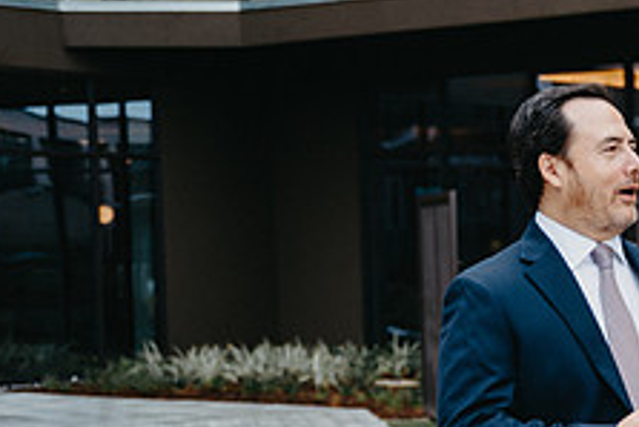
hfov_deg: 17.5
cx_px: 725
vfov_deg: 12.2
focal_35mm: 112
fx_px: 1989
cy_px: 348
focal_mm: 43
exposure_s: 1/320
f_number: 2.8
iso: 100
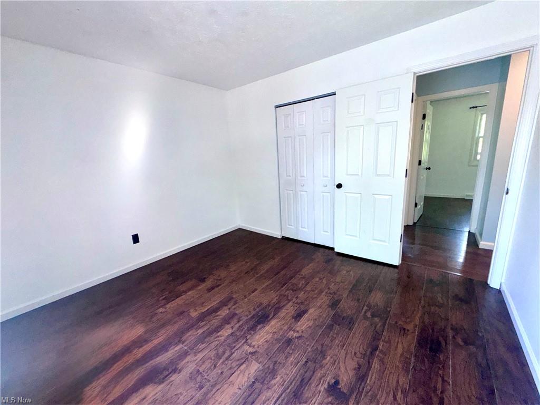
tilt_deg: -12.4
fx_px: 218
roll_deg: +3.5
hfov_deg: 102.1
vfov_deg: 85.7
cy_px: 202
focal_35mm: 14
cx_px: 270
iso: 125
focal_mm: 2.22
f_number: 2.2
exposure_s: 1/120
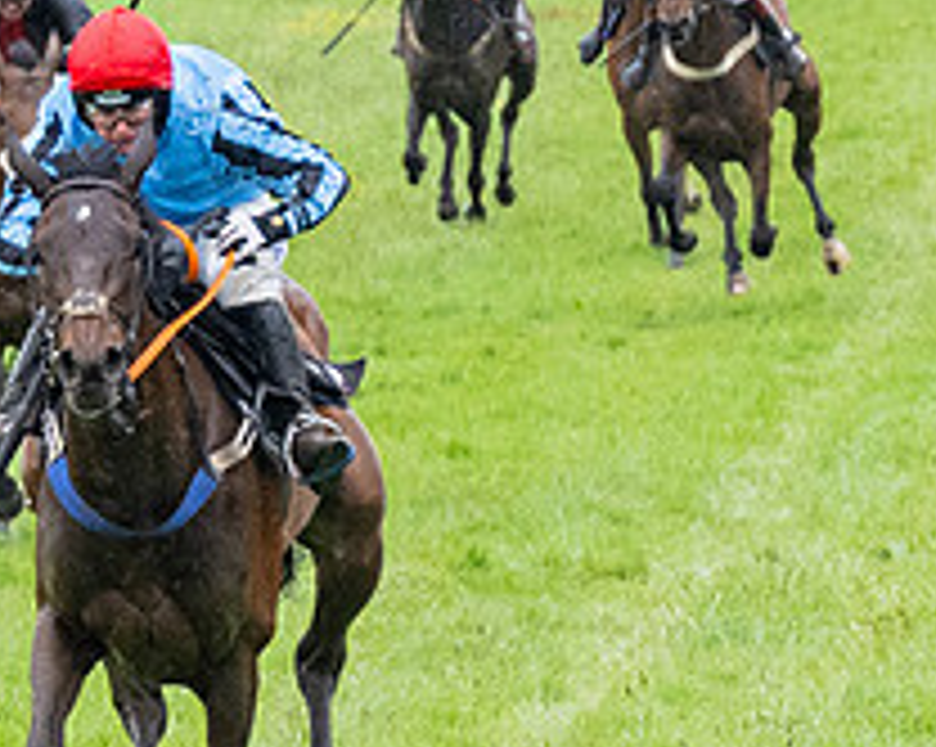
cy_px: 345
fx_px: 21255
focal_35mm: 768
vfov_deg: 2.0
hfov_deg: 2.5
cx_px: -111
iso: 1000
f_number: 4
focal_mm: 110
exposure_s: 1/1000
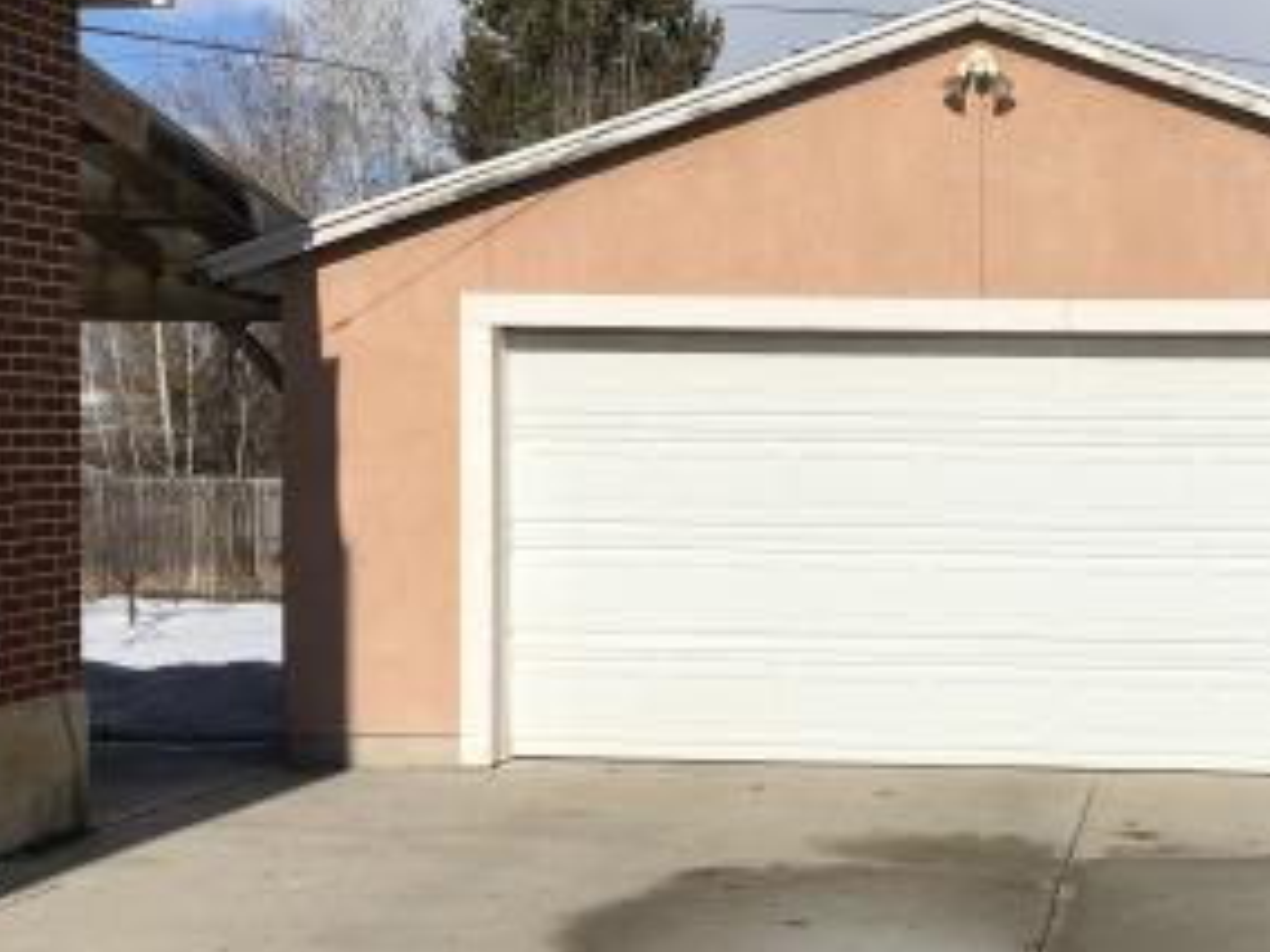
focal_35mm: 63
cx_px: 1015
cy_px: 536
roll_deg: -0.2
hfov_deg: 30.0
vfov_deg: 23.3
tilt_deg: -1.0
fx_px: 2311
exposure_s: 1/6897
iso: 20
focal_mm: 3.99
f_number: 1.8
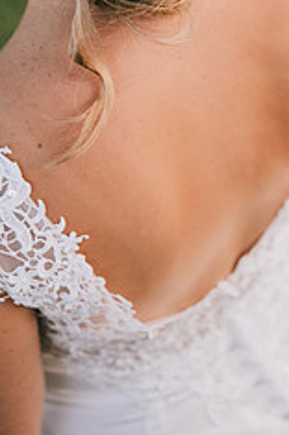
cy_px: 48
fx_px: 1618
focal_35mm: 134
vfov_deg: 15.2
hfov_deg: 10.2
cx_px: 129
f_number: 2.8
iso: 1400
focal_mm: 70
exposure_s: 1/125
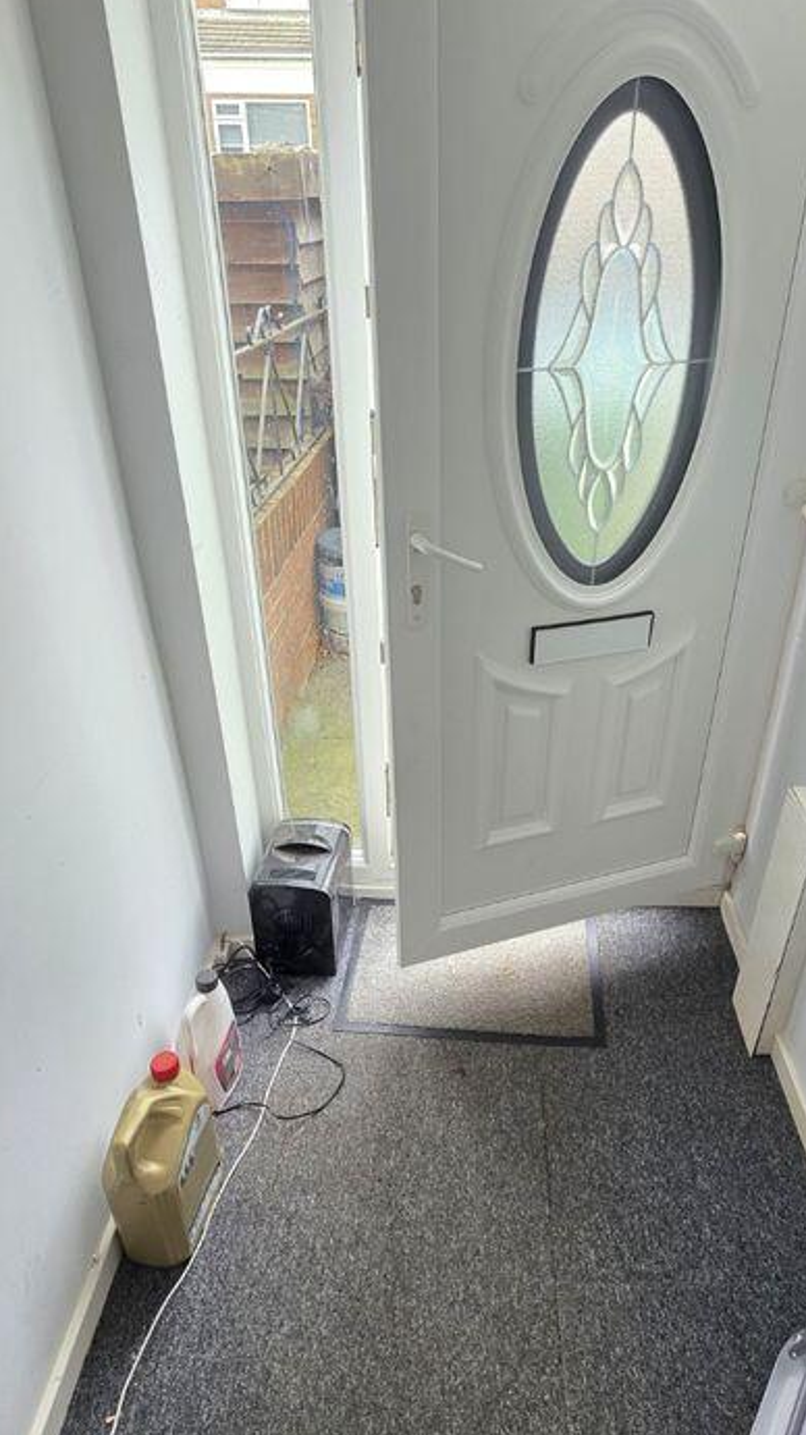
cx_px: 480
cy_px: 673
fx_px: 799
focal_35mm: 21
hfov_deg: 53.2
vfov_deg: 83.8
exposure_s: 1/100
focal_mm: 2.2
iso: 100
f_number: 1.9
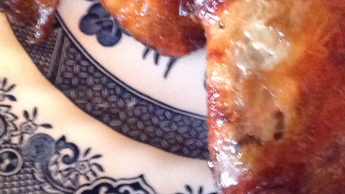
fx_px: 1135
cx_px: 290
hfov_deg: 17.1
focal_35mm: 124
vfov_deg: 9.6
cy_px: -43
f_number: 2.4
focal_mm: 4.28
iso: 800
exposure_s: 1/15
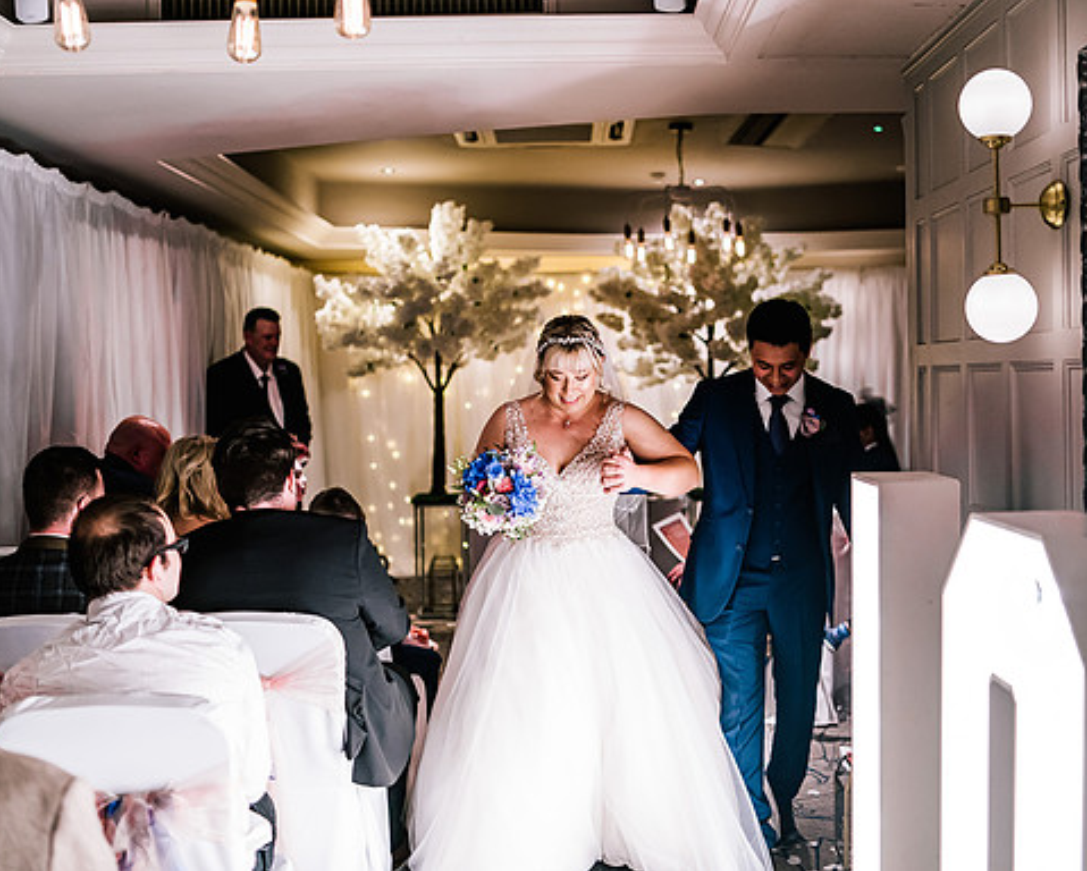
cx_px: 617
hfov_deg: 44.6
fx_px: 1320
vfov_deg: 36.5
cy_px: 434
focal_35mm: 41
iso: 1600
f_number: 1.4
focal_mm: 35
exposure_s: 1/250
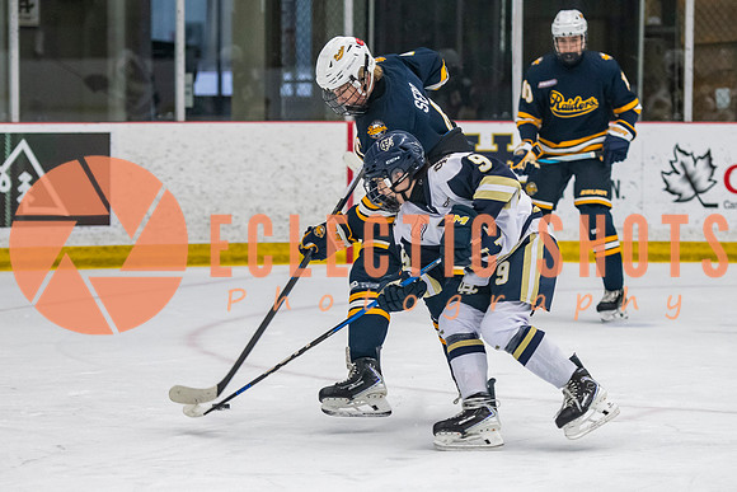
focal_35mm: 184
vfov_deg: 7.5
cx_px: 430
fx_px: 3758
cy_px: 311
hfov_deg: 11.2
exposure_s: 1/640
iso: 2000
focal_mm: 102
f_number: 3.2
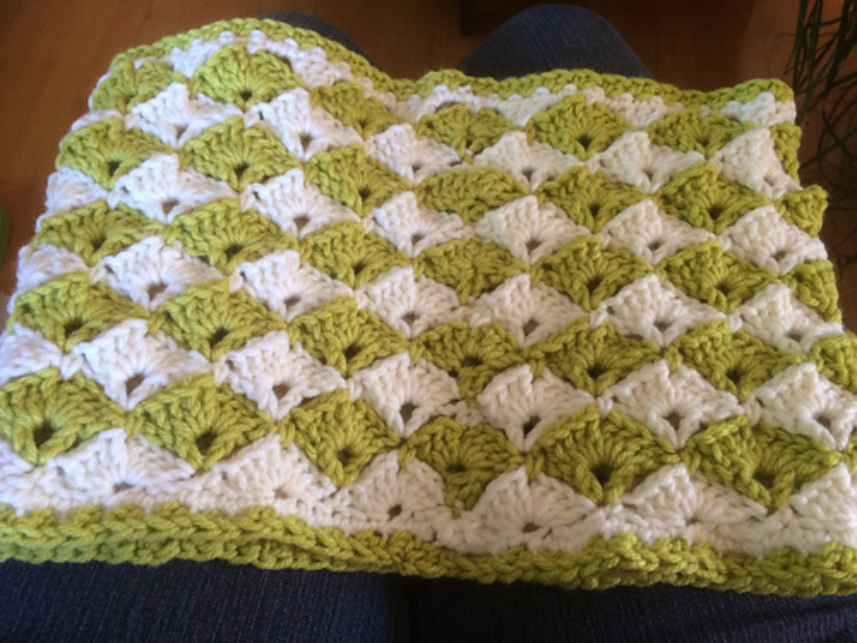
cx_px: 428
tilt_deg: -61.3
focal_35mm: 29
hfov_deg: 61.7
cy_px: 322
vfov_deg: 48.2
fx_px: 718
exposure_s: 1/30
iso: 100
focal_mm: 4.15
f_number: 2.2
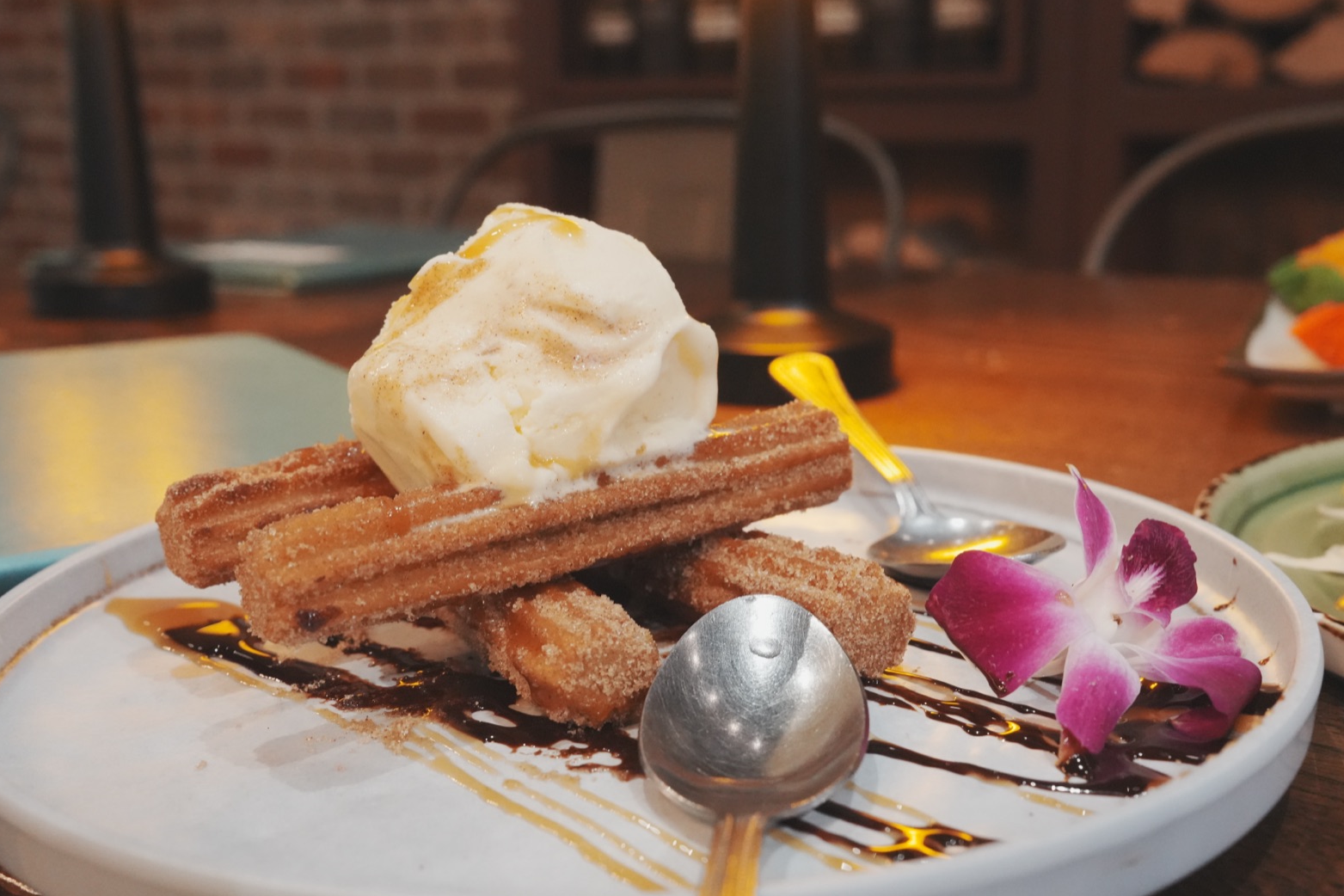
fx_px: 1643
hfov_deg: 44.5
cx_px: 684
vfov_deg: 30.5
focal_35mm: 44
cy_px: 441
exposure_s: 1/50
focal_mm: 43
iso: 8000
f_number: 9
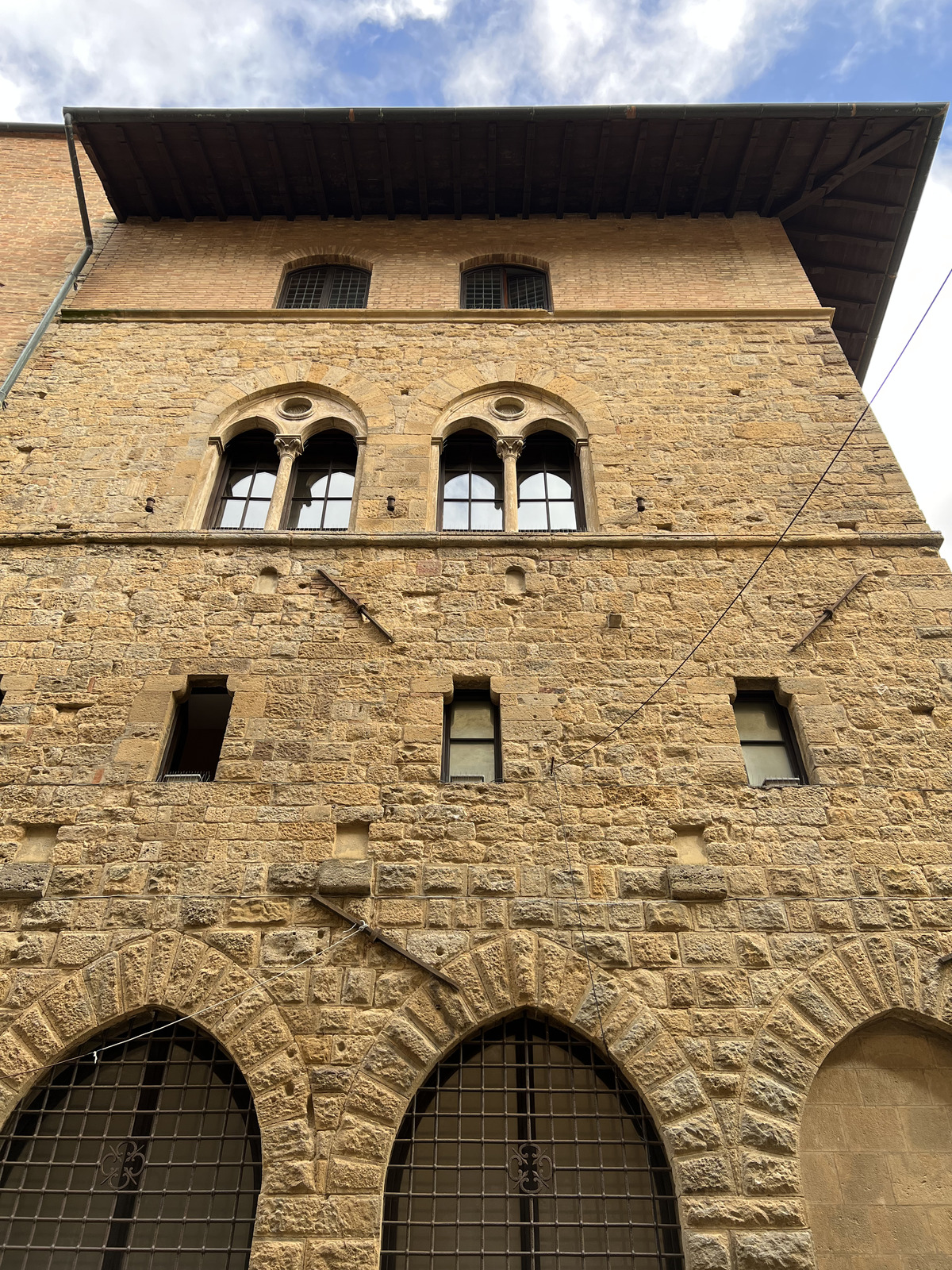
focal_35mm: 26
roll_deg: -1.2
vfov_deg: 67.3
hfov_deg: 53.1
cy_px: 635
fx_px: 953
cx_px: 476
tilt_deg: +43.3
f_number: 1.5
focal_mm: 5.7
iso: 50
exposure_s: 1/666
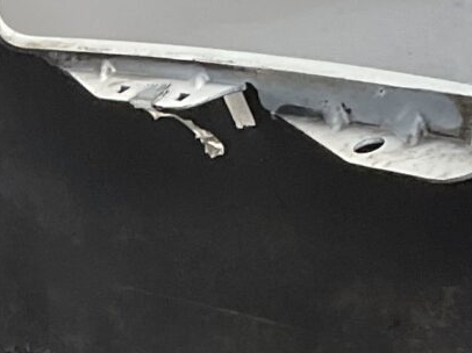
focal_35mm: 183
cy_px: 660
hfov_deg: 10.6
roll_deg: +5.7
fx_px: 2494
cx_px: -96
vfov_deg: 7.8
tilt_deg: -32.3
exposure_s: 1/320
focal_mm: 3
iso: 16
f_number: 1.8
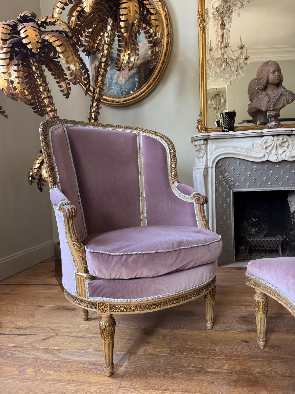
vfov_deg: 71.6
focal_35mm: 24
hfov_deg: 56.8
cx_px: 148
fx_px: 273
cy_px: 197
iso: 200
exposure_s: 1/121
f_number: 1.78
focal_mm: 6.76
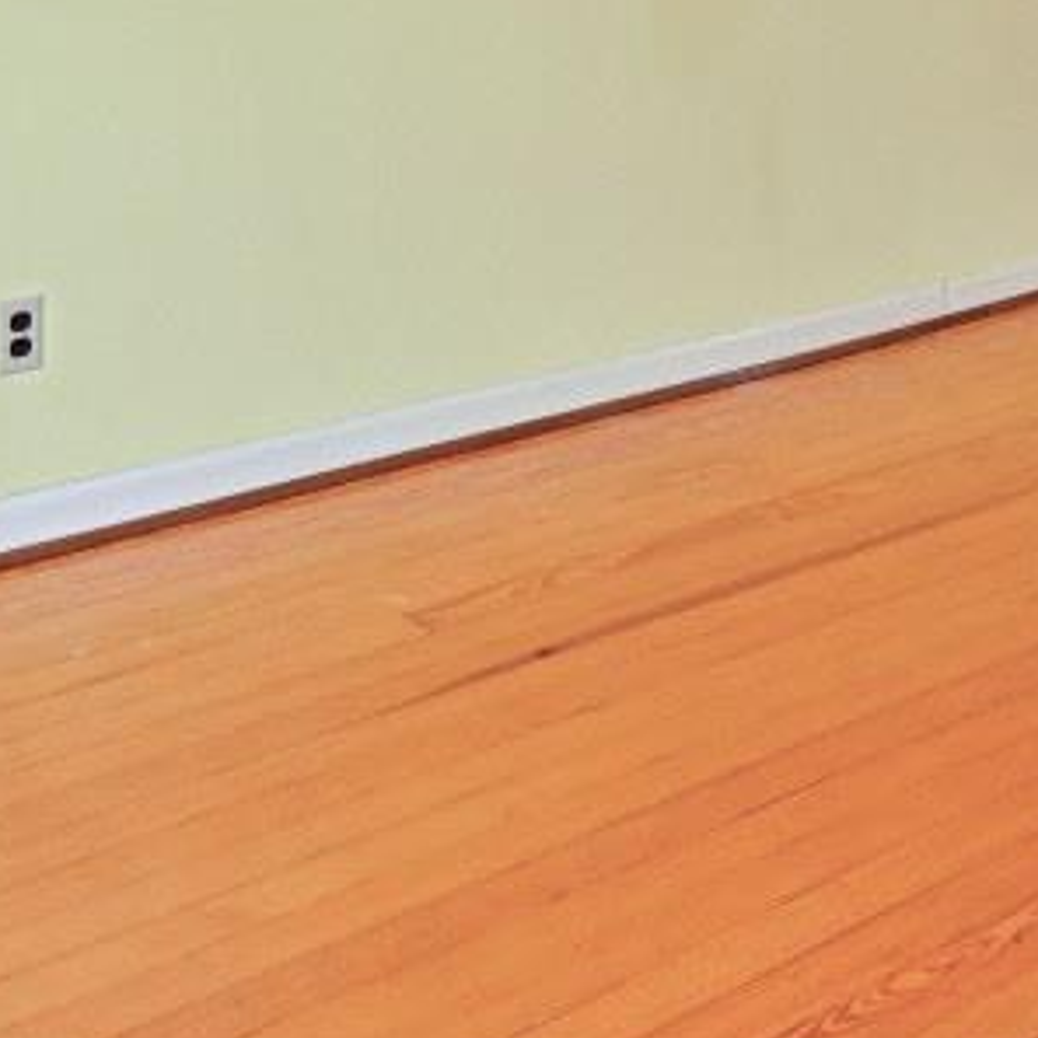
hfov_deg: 28.2
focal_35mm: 60
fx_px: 2036
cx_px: 786
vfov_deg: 25.4
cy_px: -245
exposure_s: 1/60
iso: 900
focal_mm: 14
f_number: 4
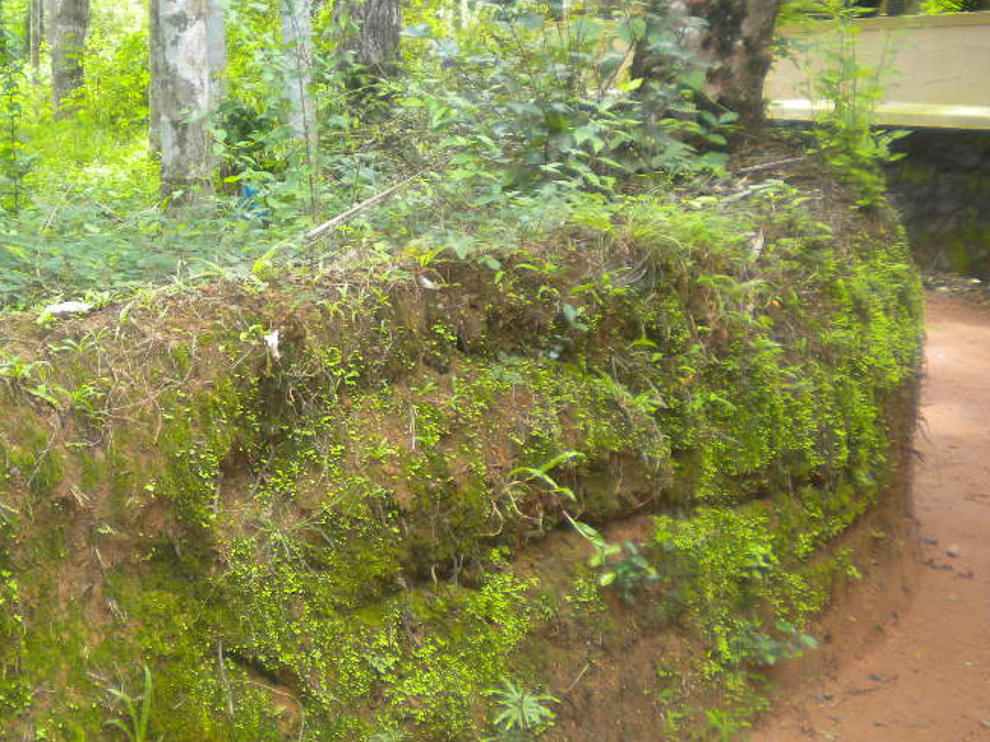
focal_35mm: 55
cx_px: 225
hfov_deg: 34.1
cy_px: 367
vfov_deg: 26.6
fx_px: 1573
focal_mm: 6.3
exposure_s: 1/123
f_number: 3.1
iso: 113
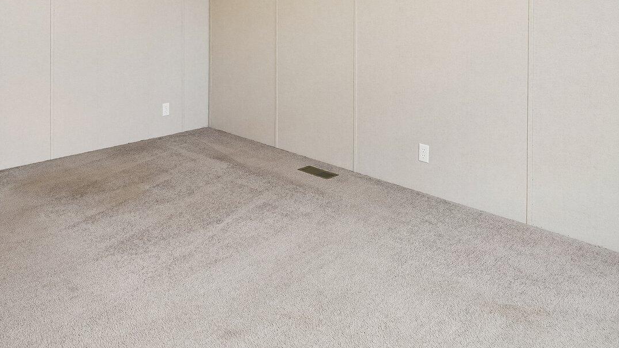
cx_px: 267
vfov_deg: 32.8
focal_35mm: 33
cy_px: 3
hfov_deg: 59.3
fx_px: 542
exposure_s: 1/25
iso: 400
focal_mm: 16.5
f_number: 8
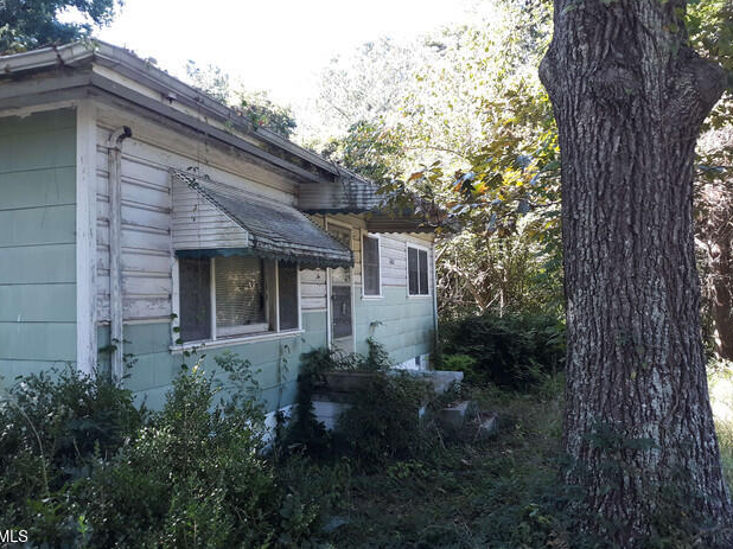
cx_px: 358
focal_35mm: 29
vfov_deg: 48.2
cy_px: 277
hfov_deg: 61.7
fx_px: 614
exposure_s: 1/120
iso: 64
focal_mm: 3.7
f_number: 1.7
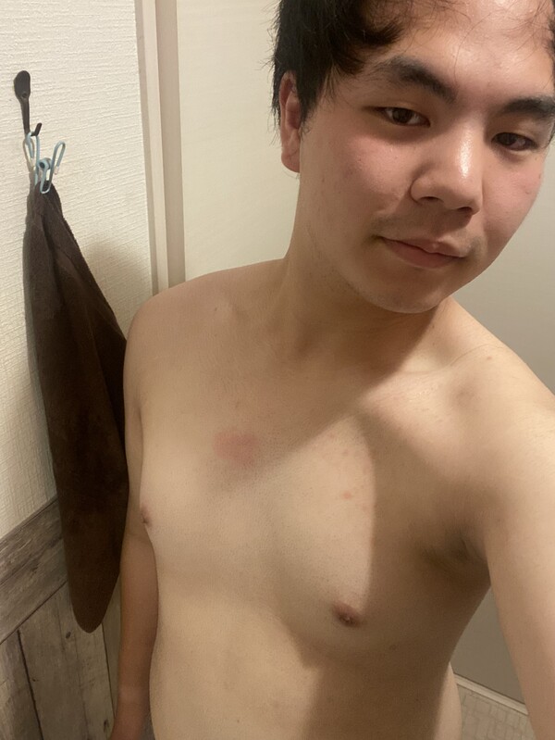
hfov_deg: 46.8
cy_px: 370
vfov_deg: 59.9
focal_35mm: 30
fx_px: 641
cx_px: 278
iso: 320
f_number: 2.2
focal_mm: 2.71
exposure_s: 1/25
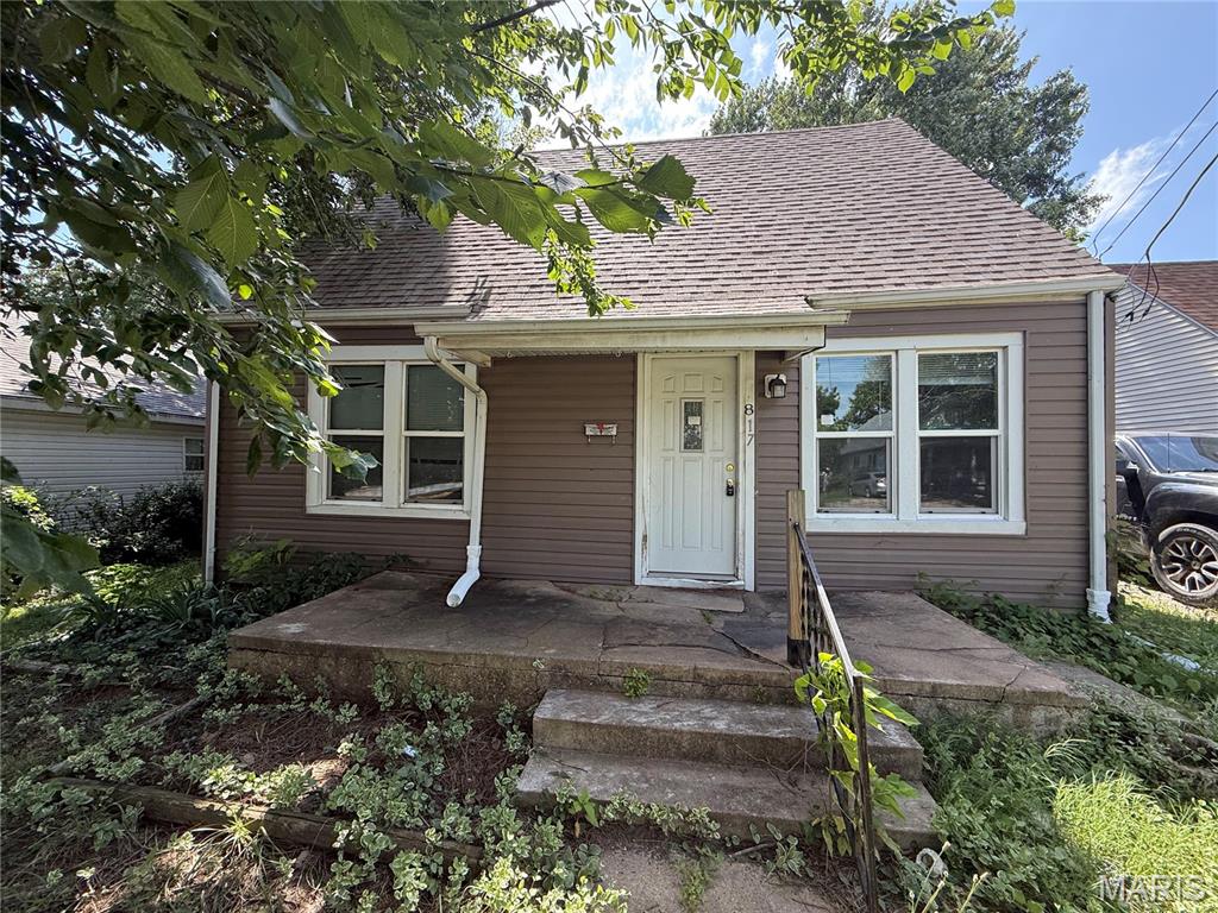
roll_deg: -0.4
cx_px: 609
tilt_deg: -0.2
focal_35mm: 14
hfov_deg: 102.1
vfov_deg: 85.7
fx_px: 493
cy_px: 456
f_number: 2.2
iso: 50
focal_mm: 2.22
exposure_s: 1/253
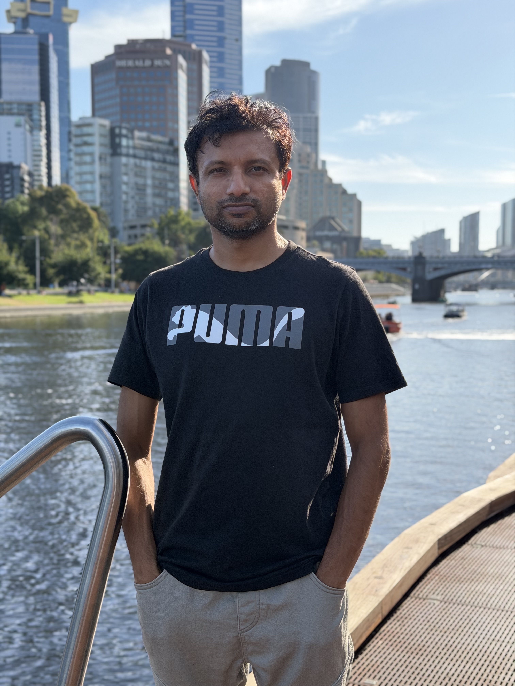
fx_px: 952
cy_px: 343
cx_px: 258
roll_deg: -0.5
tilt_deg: -4.1
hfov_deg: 30.3
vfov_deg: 39.7
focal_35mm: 48
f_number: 1.78
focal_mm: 6.76
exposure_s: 1/2865
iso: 100
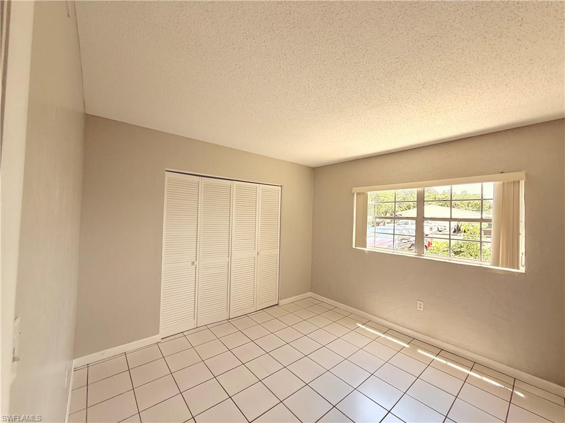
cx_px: 282
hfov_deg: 102.1
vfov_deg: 85.7
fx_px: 229
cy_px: 212
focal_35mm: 14
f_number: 2.2
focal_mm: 2.22
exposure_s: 1/164
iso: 64
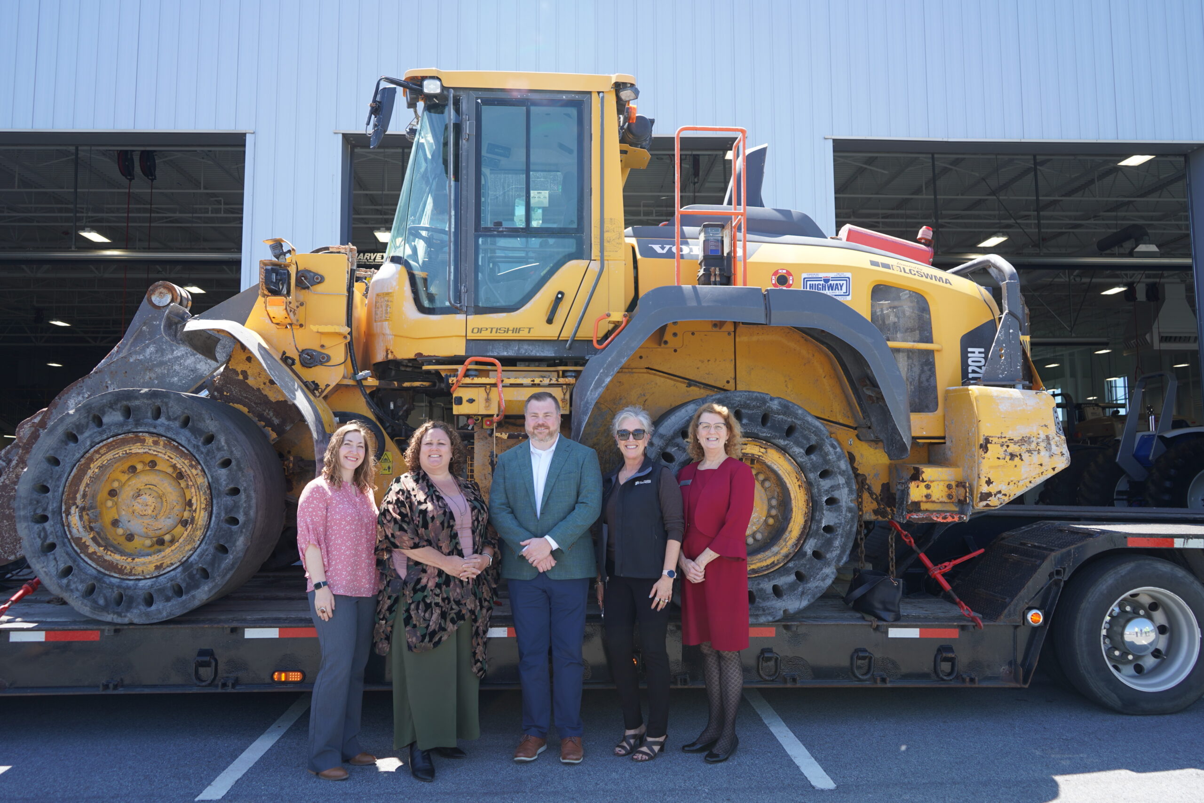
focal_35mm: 28
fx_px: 936
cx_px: 602
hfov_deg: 65.5
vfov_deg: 46.4
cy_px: 402
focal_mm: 28
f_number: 4.5
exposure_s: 1/160
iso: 100
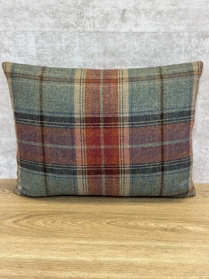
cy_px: 140
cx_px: 104
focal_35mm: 48
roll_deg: +0.4
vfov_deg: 39.7
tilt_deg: -18.0
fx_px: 386
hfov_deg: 30.3
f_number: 1.78
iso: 125
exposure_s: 1/120
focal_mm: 6.86
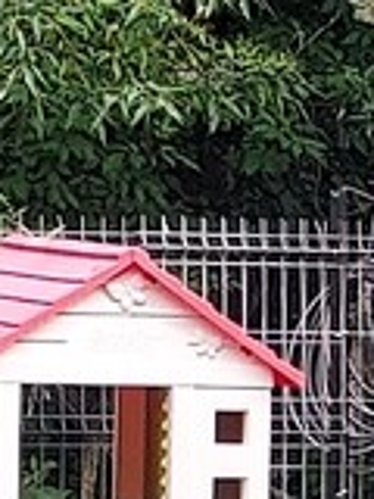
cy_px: 720
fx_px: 2218
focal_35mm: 154
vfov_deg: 12.3
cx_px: 742
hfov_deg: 9.1
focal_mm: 4.6
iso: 40
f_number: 1.8
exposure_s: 1/100
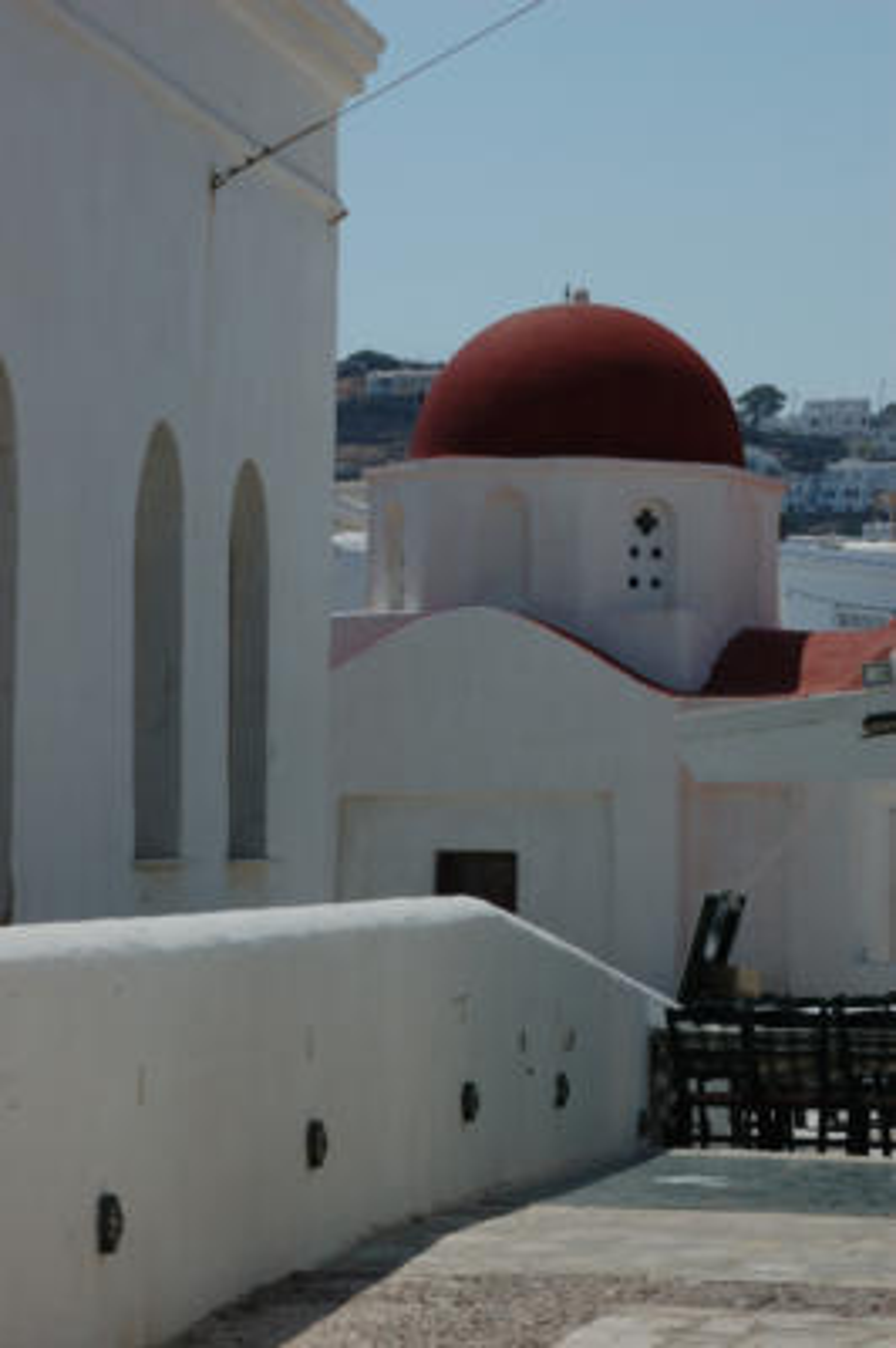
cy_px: 674
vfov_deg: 15.2
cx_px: 448
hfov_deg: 10.1
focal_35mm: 135
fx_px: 5048
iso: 200
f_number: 22
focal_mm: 90
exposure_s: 1/60
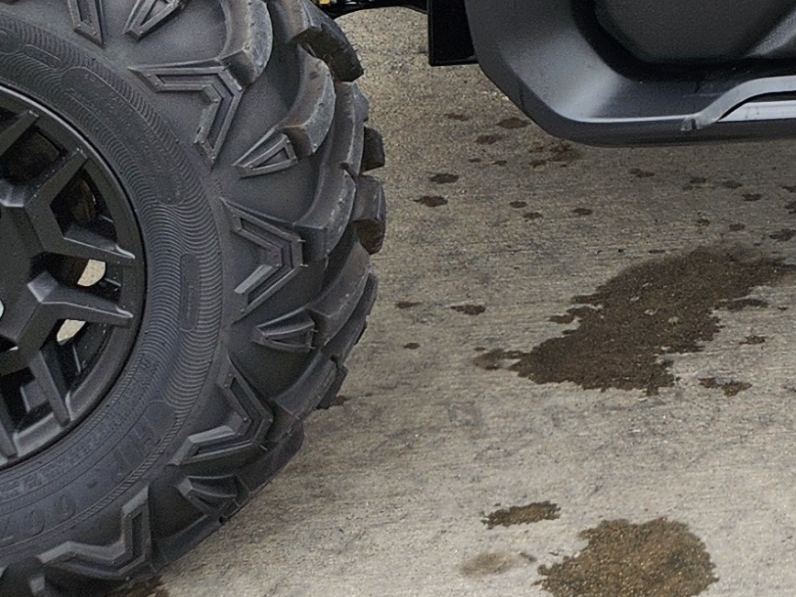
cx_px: 1229
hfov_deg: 16.7
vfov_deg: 12.4
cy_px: -587
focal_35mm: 106
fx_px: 2437
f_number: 1.8
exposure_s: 1/451
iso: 20
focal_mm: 5.4
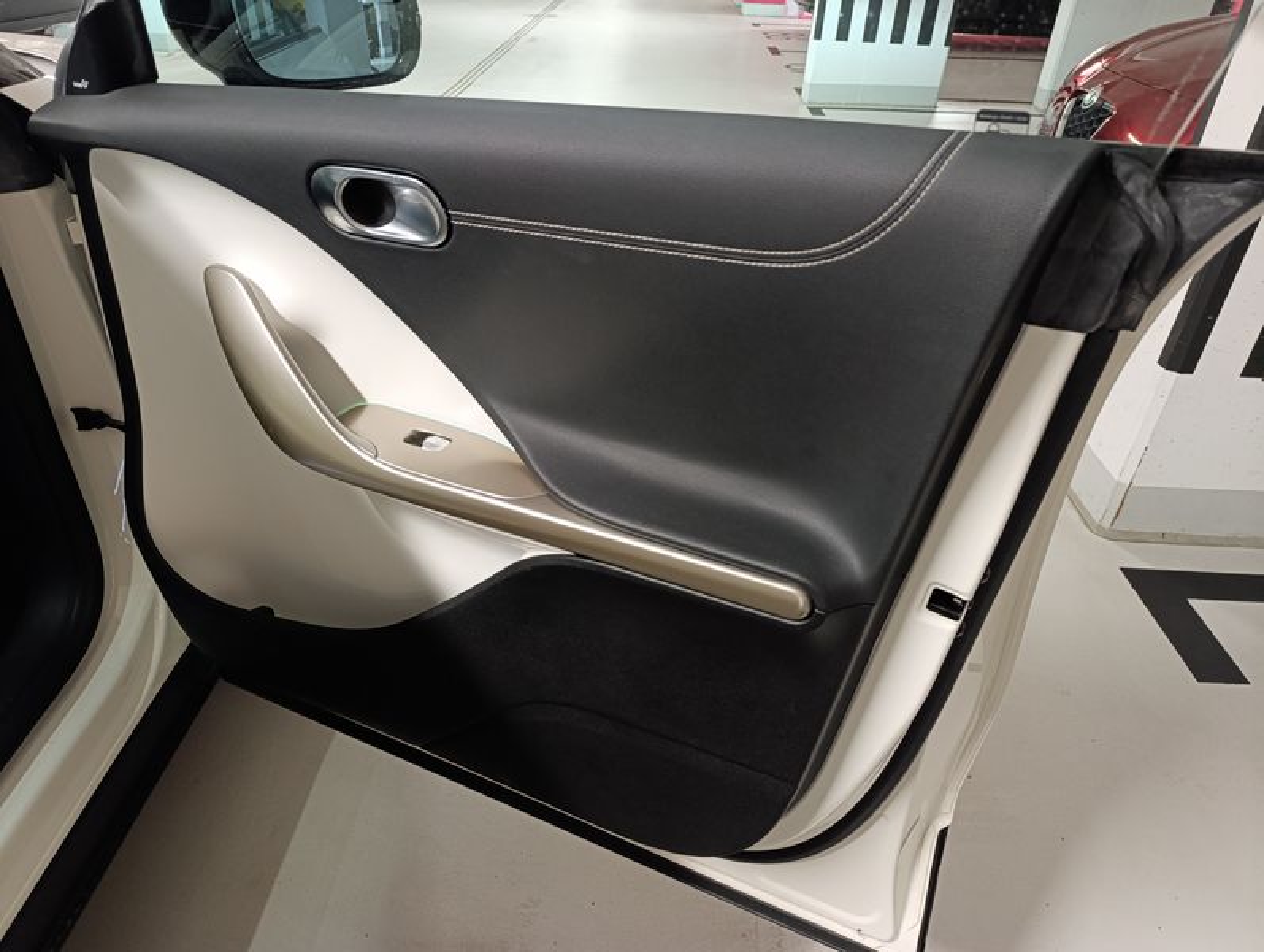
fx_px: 841
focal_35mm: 23
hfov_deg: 73.8
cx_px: 632
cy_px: 476
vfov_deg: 59.0
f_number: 1.6
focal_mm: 6.14
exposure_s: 1/33.3
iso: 1250
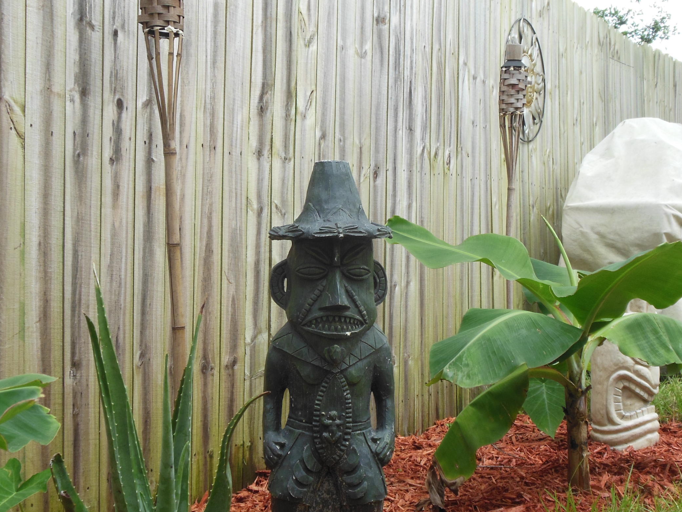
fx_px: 1084
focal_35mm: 55
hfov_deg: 34.9
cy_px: 276
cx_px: 340
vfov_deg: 26.6
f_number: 3.6
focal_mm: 6.8
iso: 125
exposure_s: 1/200
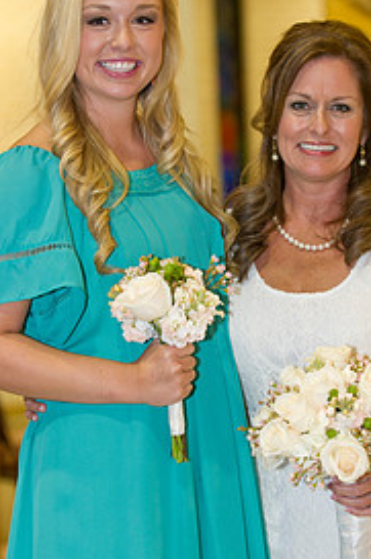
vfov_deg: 14.5
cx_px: 204
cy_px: 336
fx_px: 2203
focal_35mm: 142
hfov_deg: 9.6
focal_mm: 86
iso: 1600
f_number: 2.8
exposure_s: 1/80
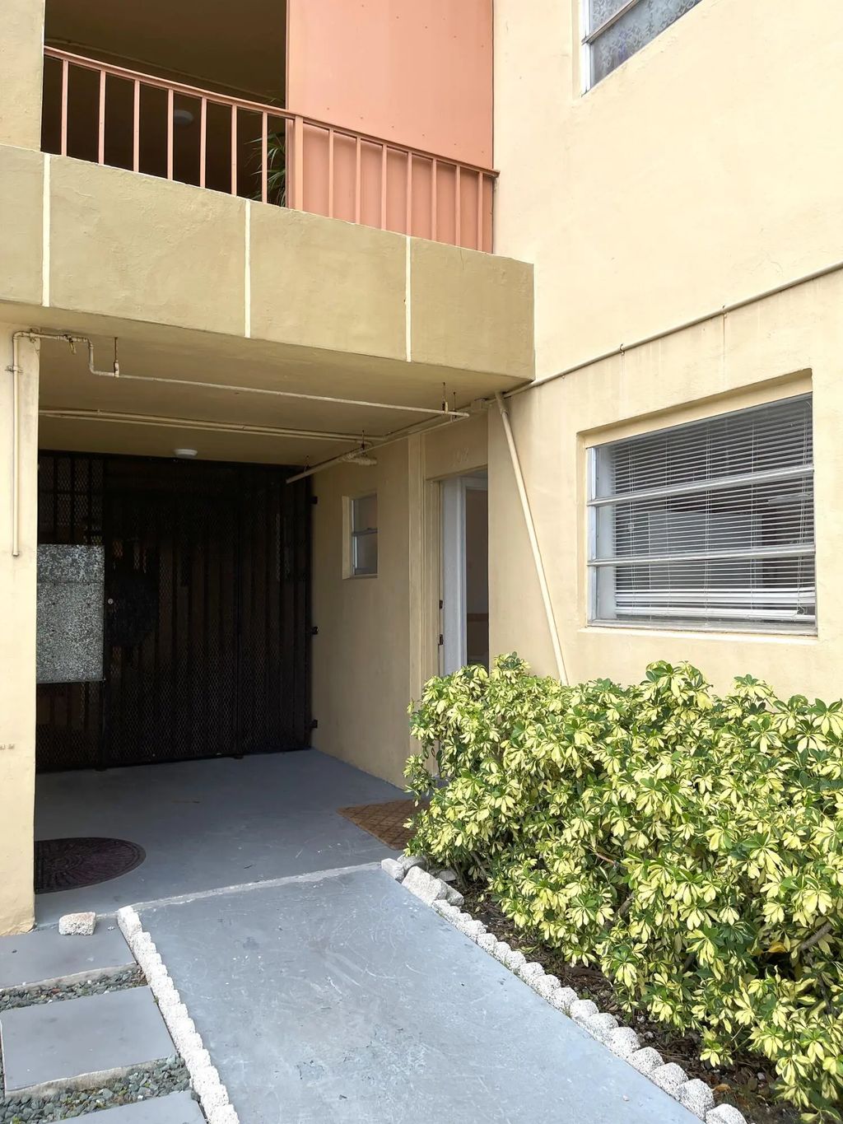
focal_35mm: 25
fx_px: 812
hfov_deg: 54.9
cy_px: 562
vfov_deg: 69.4
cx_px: 422
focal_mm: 5.1
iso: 32
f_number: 1.6
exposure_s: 1/1323
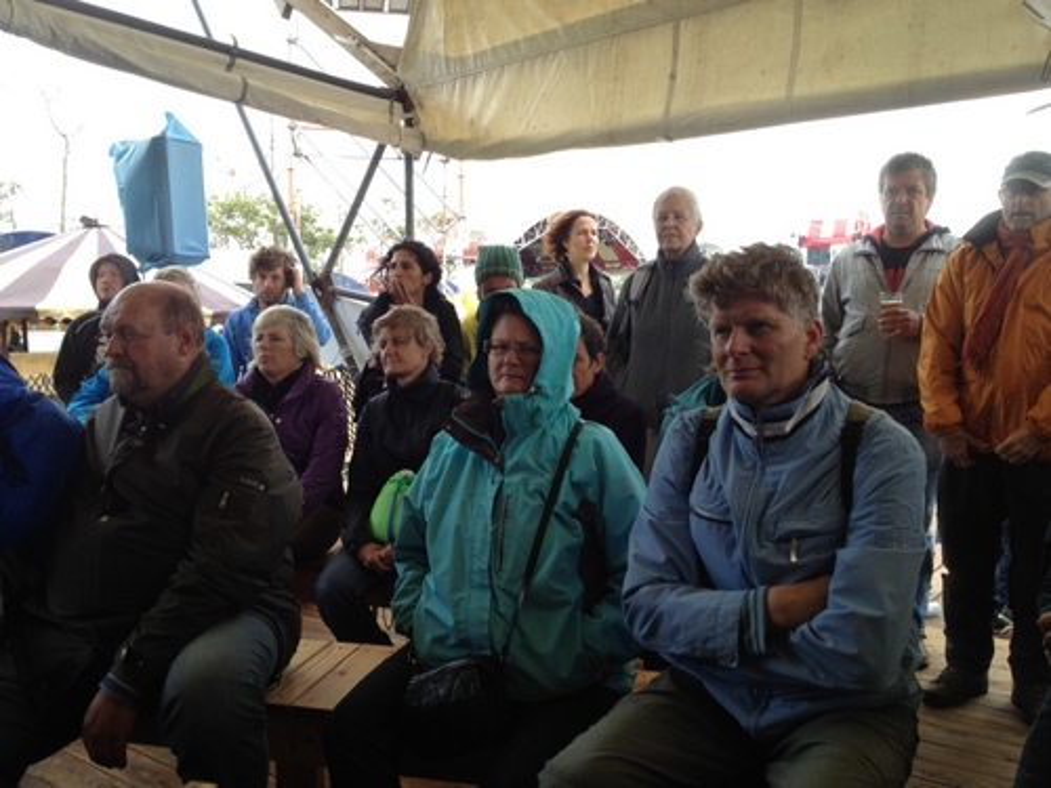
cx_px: 526
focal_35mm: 35
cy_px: 394
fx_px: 1063
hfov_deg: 52.6
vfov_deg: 40.7
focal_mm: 4.28
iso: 64
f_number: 2.4
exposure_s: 1/192
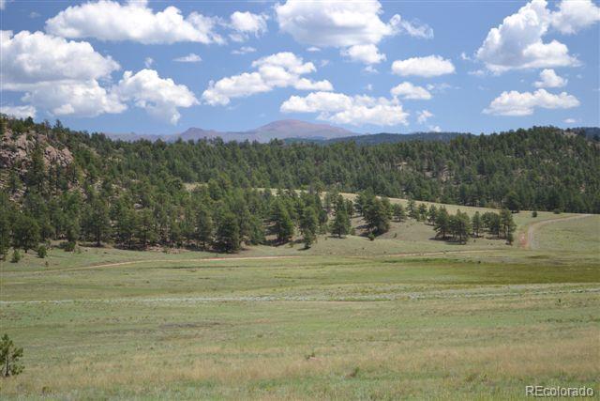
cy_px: 200
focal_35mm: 82
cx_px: 300
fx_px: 1375
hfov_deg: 24.6
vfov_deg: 16.6
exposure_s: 1/125
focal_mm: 55
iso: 140
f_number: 5.6
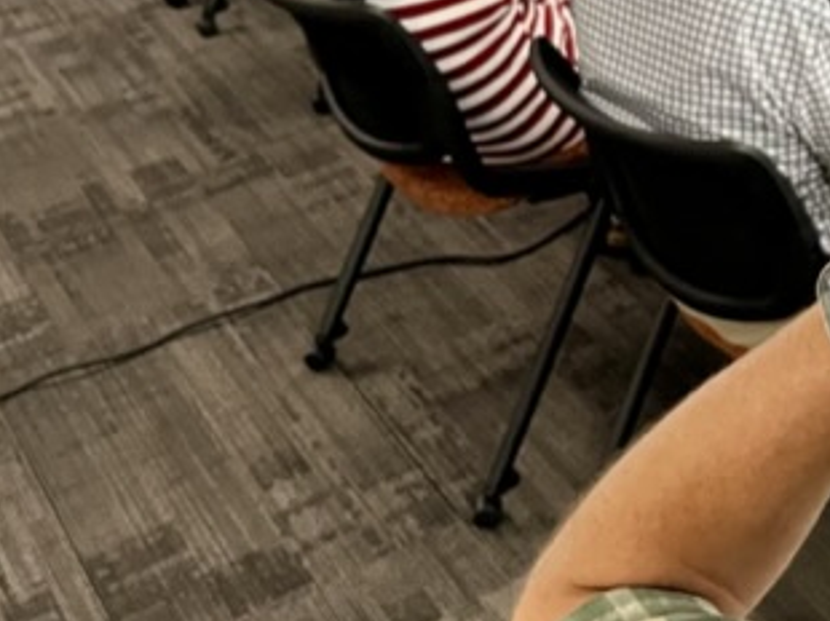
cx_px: 1151
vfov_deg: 16.6
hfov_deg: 20.3
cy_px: -79
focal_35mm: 86
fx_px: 2060
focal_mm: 5.1
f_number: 1.6
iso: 320
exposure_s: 1/60
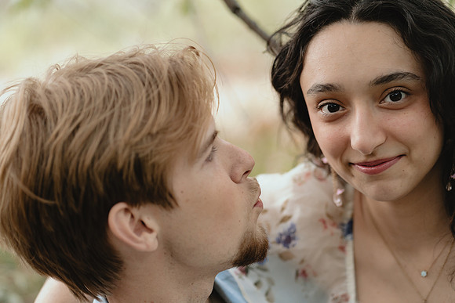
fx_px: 1075
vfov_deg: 16.1
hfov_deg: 23.9
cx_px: 228
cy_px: 152
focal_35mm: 85
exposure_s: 1/160
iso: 800
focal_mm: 85
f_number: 2.5
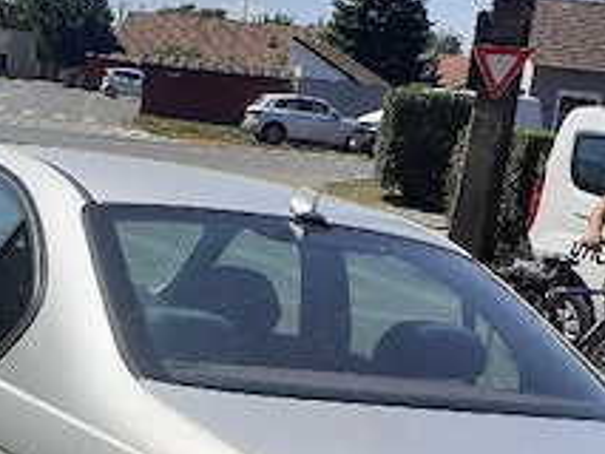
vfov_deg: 18.5
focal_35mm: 76
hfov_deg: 25.3
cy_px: 533
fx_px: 1329
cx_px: 142
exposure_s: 1/3333
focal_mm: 3.6
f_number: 1.9
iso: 40
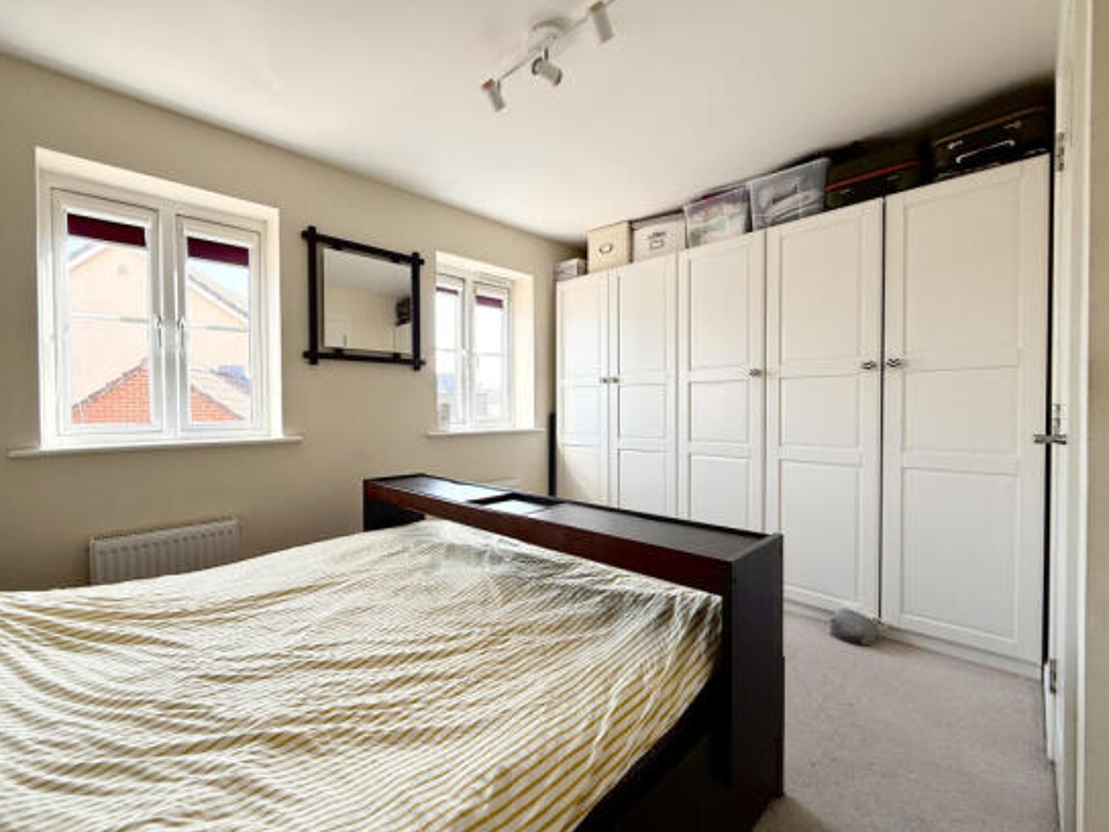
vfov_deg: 81.7
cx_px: 519
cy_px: 401
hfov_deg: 98.0
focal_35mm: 15
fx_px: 481
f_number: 2.2
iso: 50
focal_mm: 2.22
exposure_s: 1/104
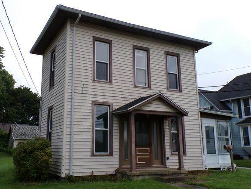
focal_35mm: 35
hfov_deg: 52.5
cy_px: 93
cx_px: 114
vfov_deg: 40.7
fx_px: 254
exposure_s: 1/350
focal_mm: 5.8
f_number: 4.8
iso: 200
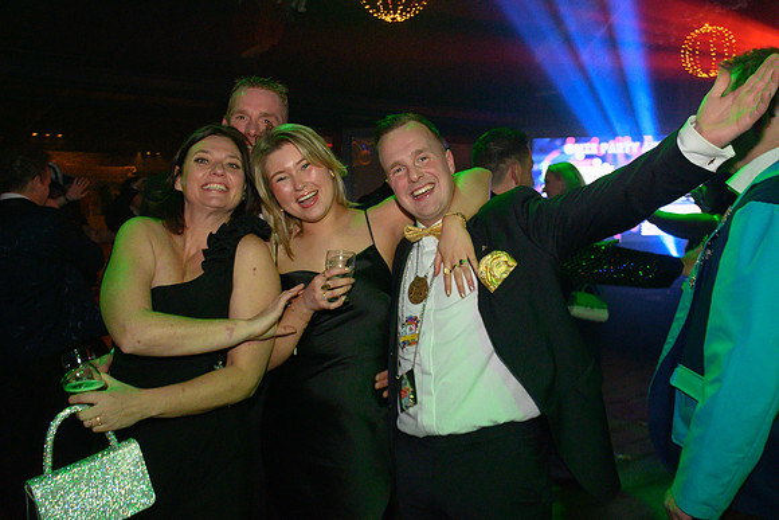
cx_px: 390
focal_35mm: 30
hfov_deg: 61.9
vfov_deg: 43.6
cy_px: 260
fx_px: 649
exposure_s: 1/160
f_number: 5
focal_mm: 20
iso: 640
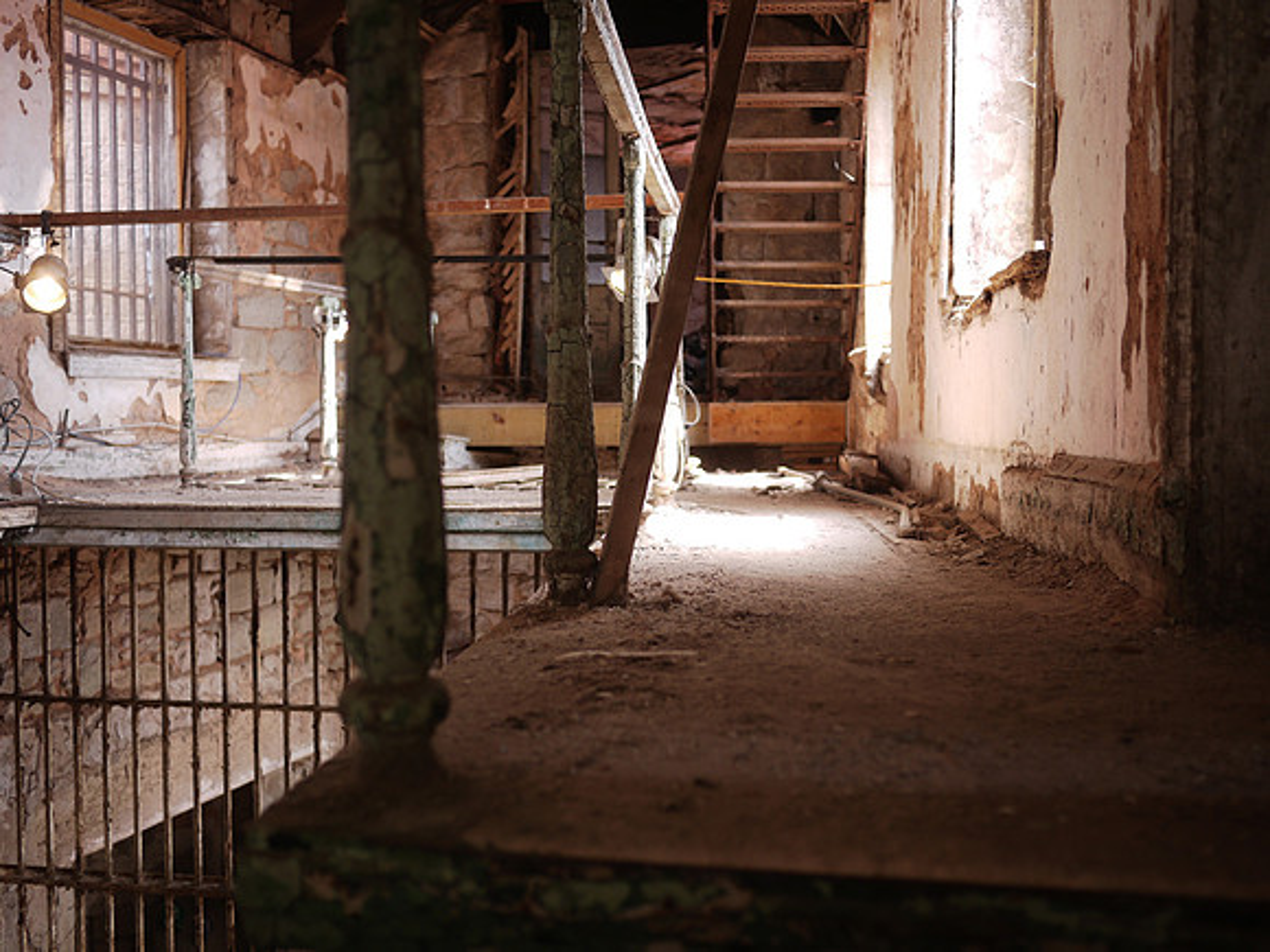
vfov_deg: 36.0
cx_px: 635
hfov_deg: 46.8
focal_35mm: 40
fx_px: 1468
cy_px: 476
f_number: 2
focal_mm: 20
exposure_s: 1/125
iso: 100
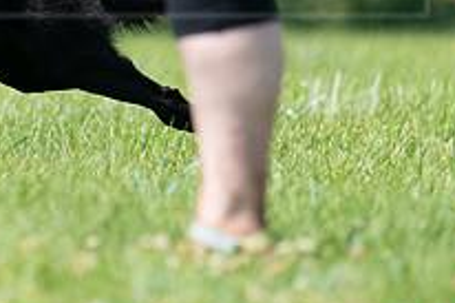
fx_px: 17781
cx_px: 66
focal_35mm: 1408
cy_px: -17
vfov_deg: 1.0
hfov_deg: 1.5
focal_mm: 500
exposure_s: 1/4000
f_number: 6.3
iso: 1600
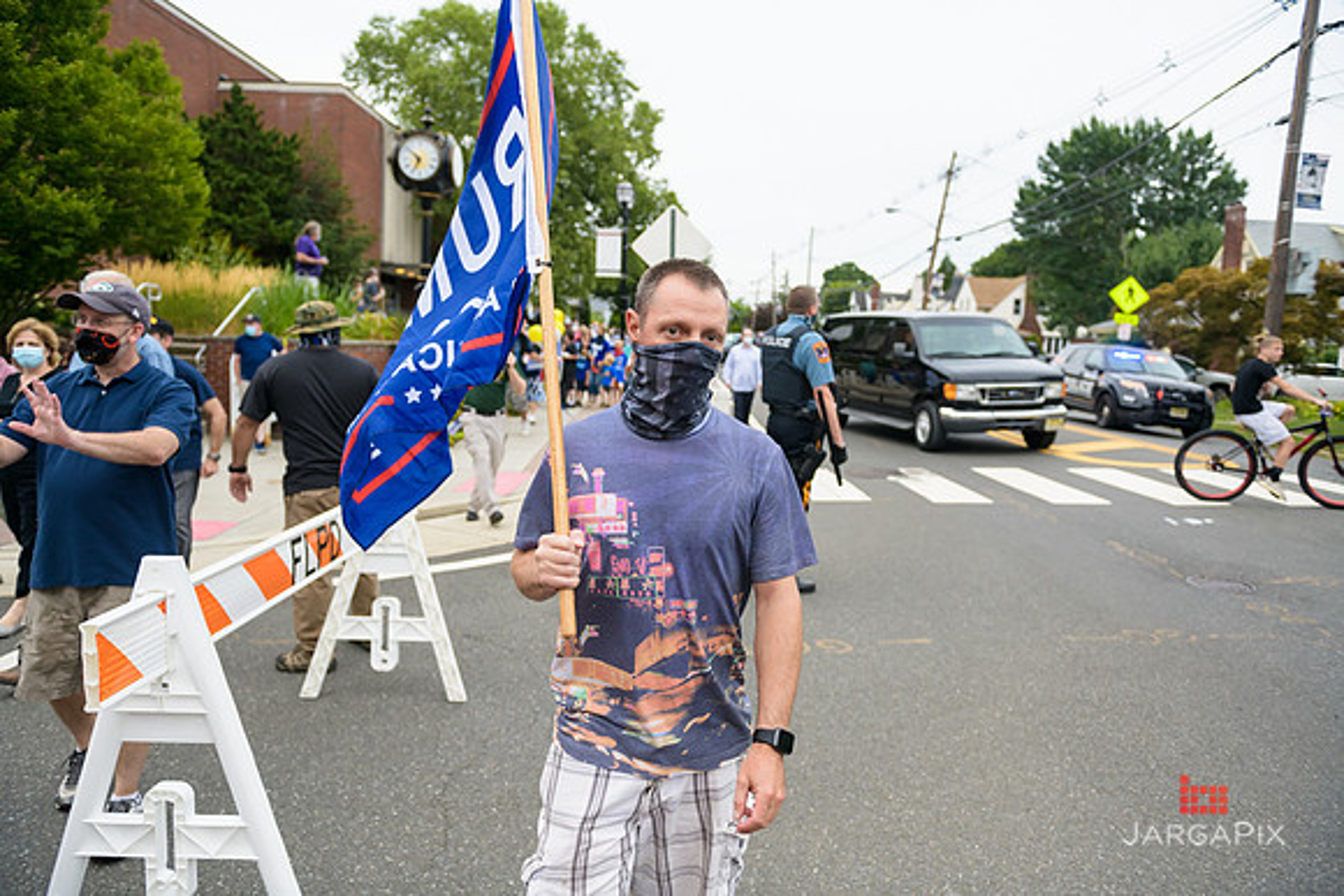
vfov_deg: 53.2
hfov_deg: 73.7
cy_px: 448
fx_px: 896
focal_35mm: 24
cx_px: 672
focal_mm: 24
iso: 200
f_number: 3.2
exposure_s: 1/640
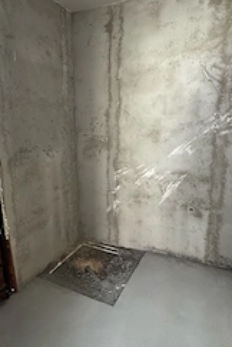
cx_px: 105
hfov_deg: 53.0
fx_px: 232
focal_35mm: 24
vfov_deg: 73.7
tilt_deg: -10.7
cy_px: 163
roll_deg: +1.3
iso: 500
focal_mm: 2.22
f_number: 2.2
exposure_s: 1/60
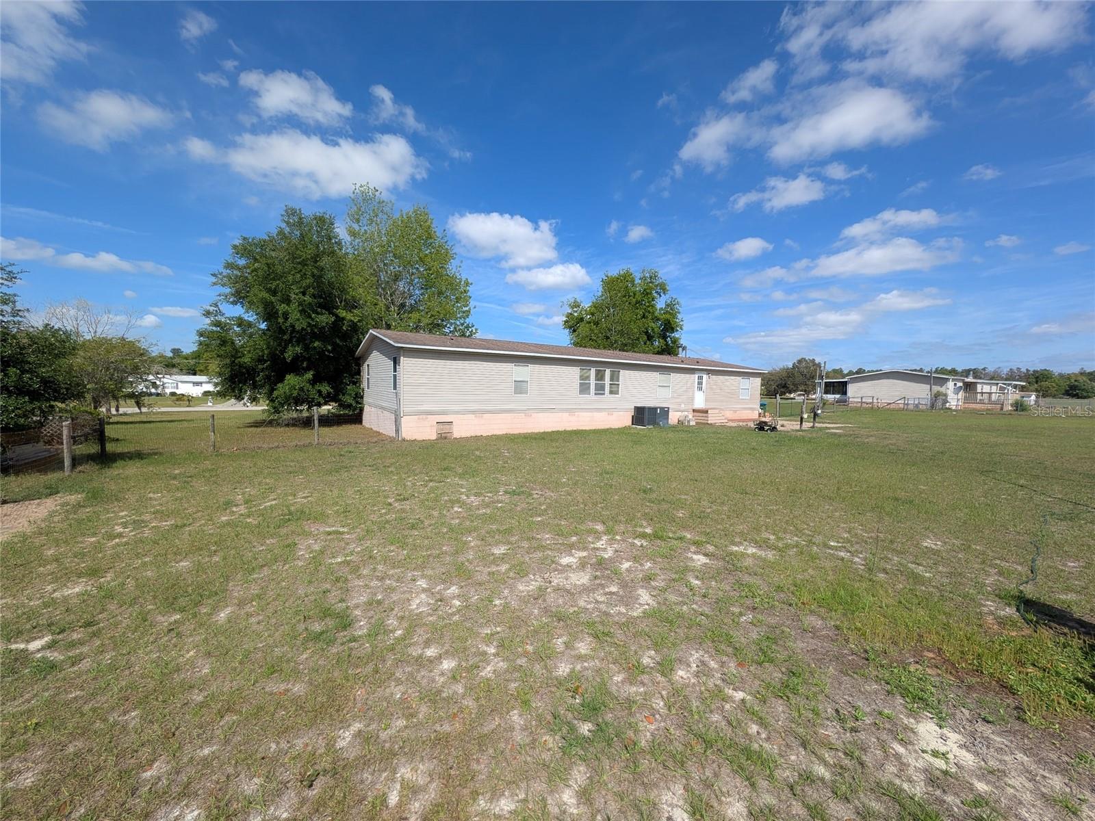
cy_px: 410
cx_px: 548
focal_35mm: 12
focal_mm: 2.23
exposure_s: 1/1815
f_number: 1.95
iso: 37
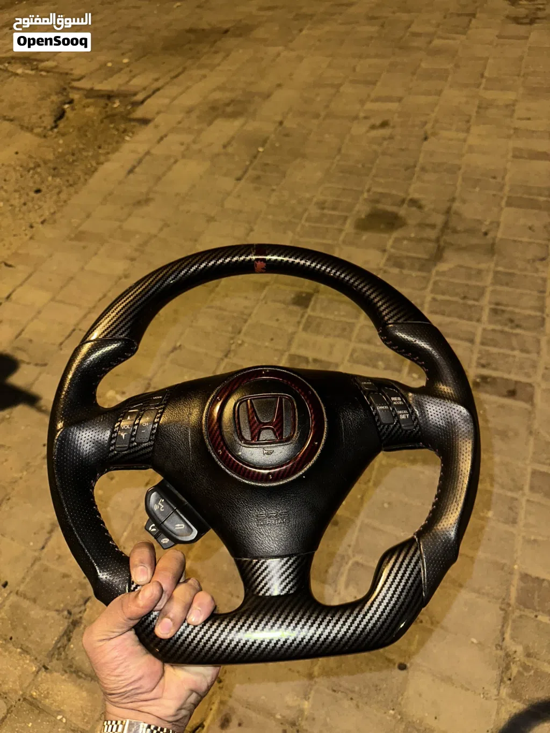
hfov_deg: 56.8
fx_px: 508
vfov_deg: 71.6
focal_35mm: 24
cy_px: 366
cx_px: 275
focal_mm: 6.86
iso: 125
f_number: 1.78
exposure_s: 1/9
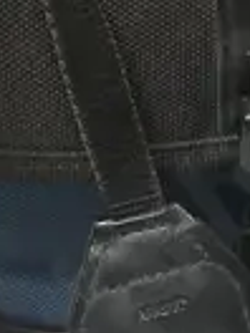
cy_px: -30
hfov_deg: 6.7
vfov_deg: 9.0
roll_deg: +0.9
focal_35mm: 217
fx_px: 2090
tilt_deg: -38.1
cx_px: 381
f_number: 1.8
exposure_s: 1/50
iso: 100
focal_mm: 3.99
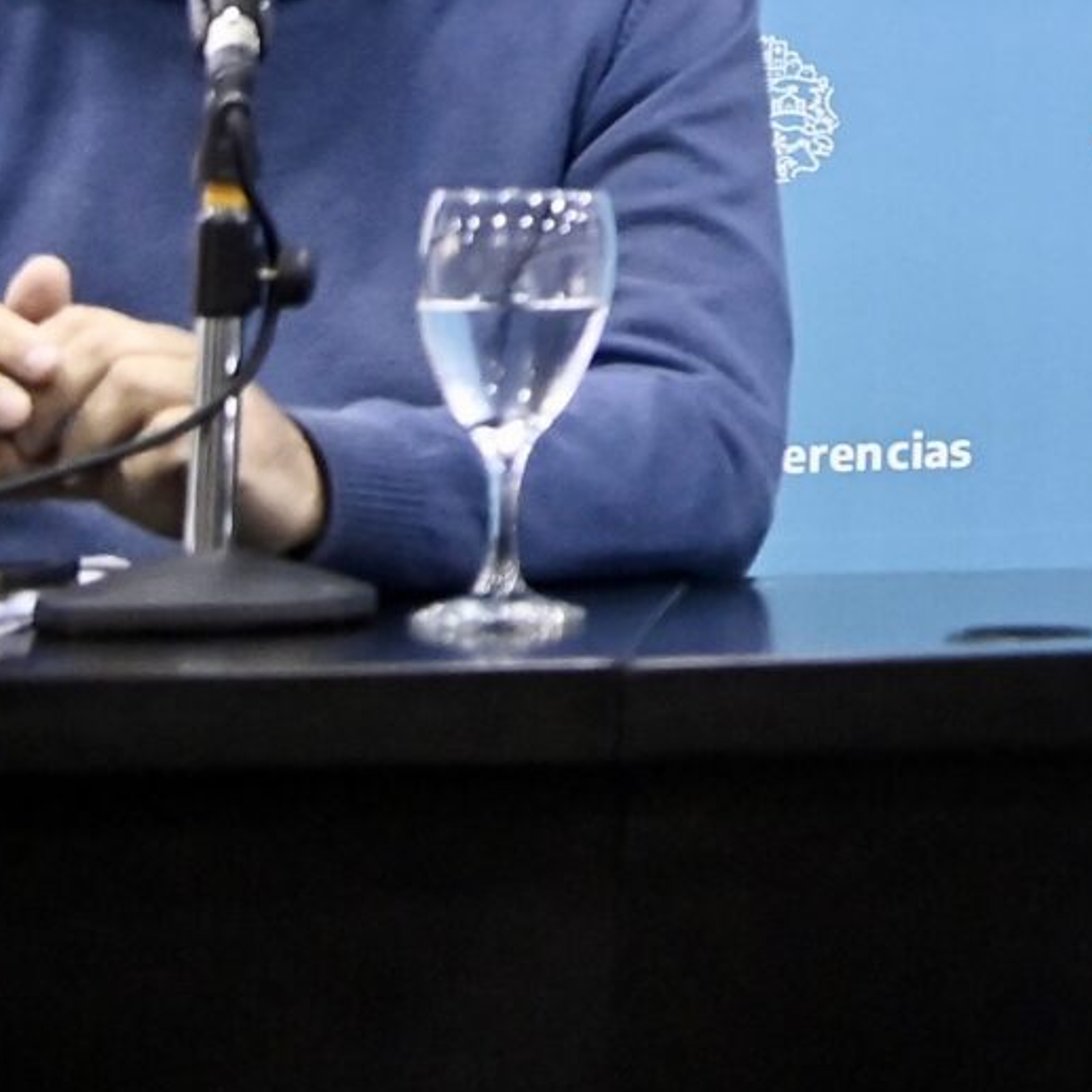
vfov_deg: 10.5
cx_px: 2406
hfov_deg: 9.9
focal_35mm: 160
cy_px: -546
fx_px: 5710
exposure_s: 1/320
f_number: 3.2
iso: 5000
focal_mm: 38
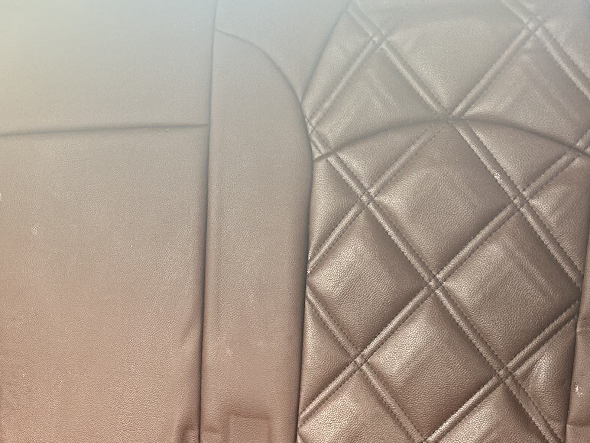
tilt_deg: -31.8
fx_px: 1125
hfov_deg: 28.2
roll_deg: +15.4
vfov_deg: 21.4
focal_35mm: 66
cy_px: 448
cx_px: 49
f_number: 1.5
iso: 160
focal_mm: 5.7
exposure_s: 1/60
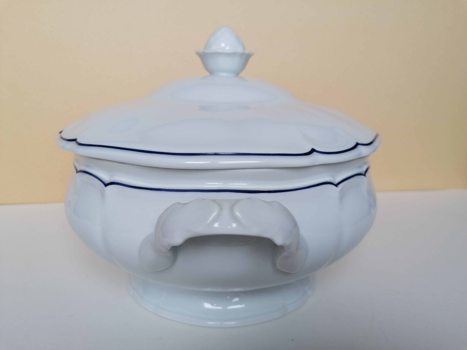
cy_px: 175
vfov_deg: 51.4
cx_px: 234
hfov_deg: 65.3
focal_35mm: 27
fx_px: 364
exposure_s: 1/50
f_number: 1.8
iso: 80
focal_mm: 4.75
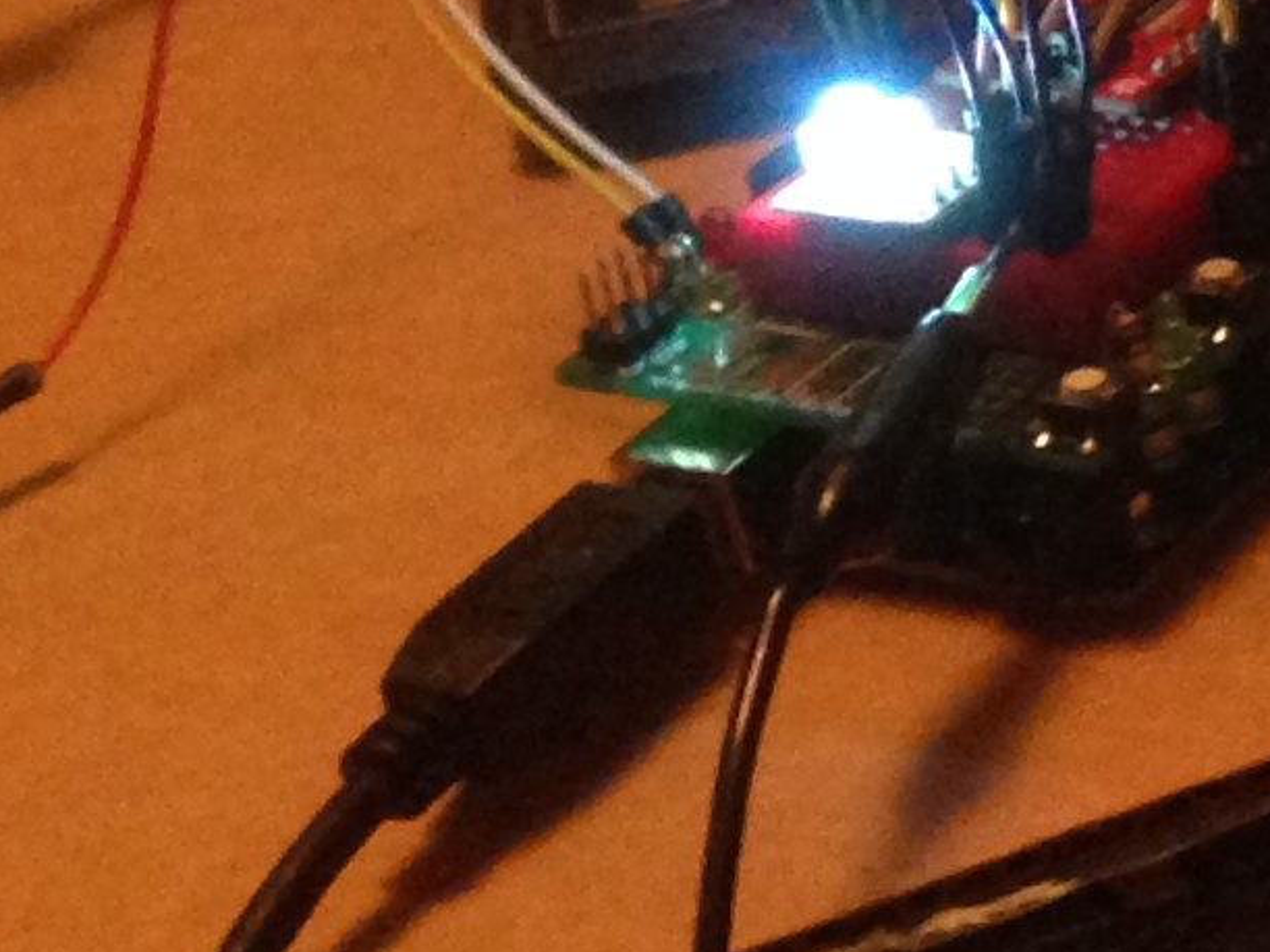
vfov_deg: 8.4
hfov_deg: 9.9
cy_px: 348
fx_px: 6457
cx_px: 3069
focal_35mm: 176
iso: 400
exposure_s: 1/15
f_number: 2.4
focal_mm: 4.12
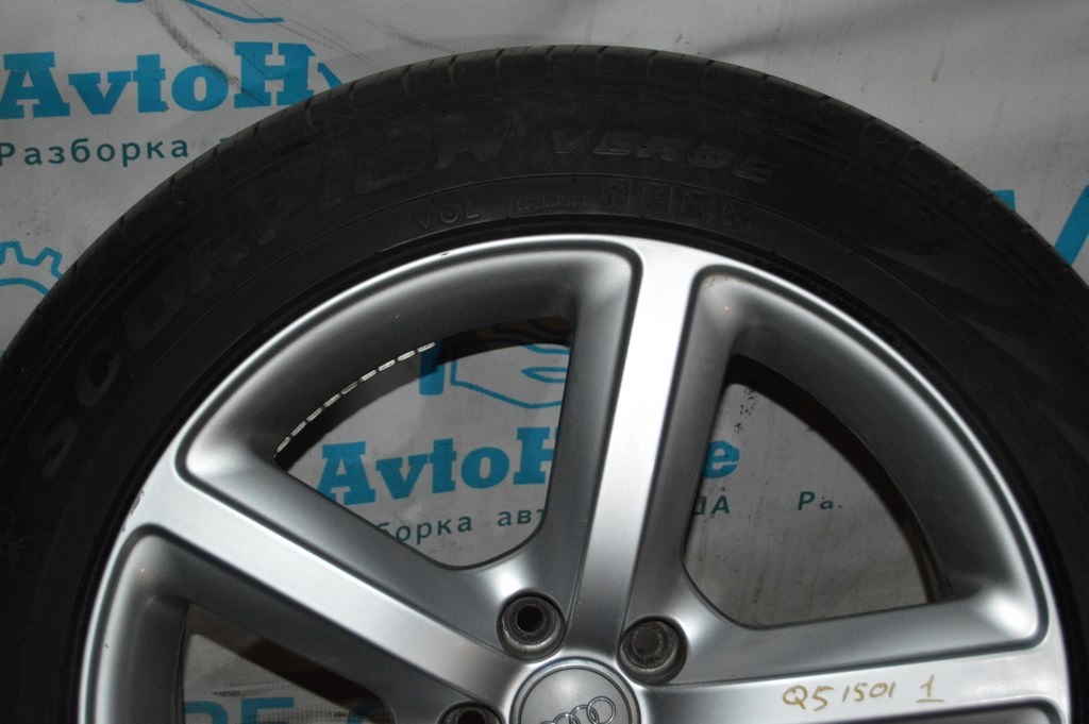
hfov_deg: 28.1
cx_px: 544
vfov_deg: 18.9
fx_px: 2176
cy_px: 362
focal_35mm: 72
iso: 3200
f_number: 5.3
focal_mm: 48
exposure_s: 1/60
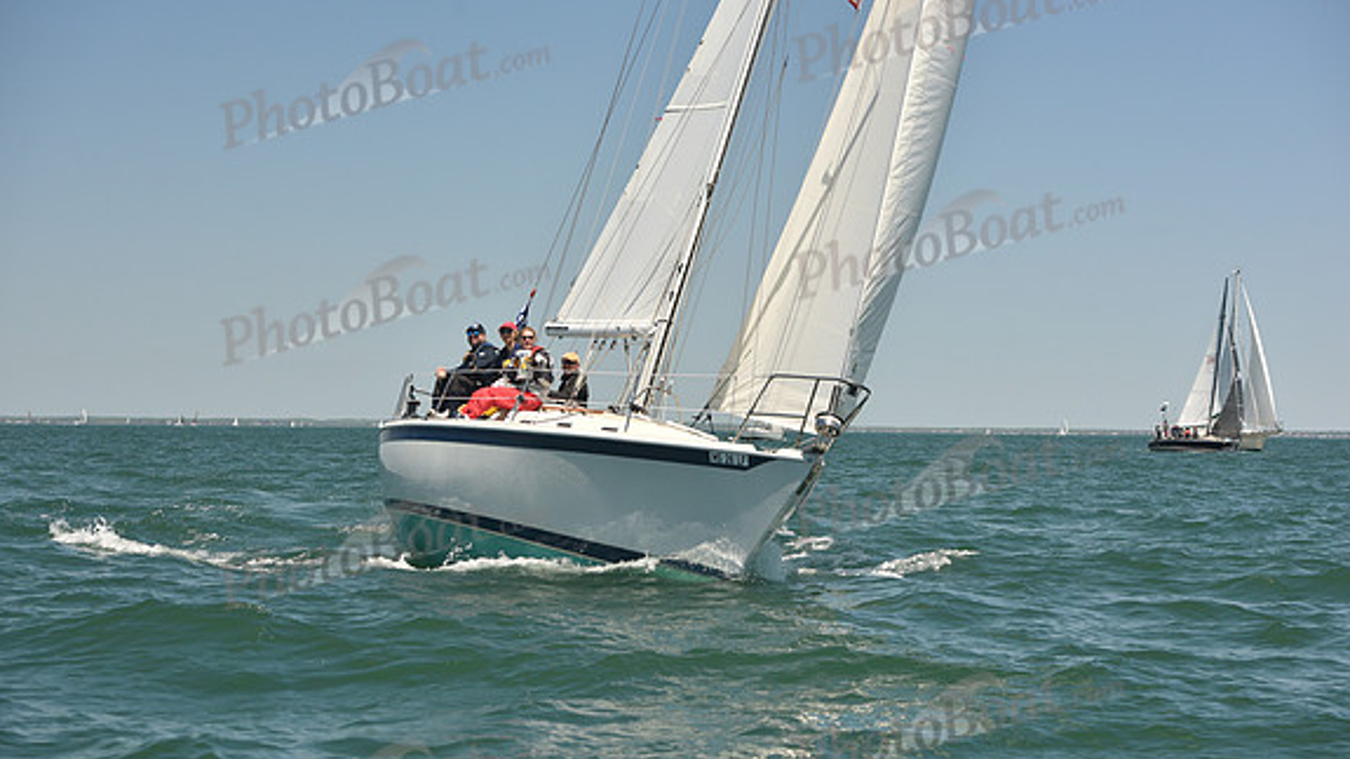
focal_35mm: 74
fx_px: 2648
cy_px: 394
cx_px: 674
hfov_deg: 28.6
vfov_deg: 16.3
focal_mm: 70
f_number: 5
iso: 250
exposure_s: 1/800
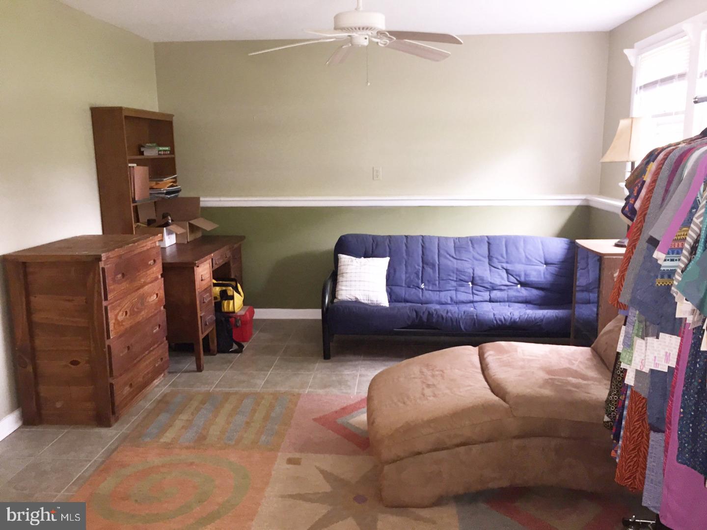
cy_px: 265
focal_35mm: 29
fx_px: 592
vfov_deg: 48.2
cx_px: 354
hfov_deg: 61.7
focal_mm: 4.15
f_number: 2.2
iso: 125
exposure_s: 1/16
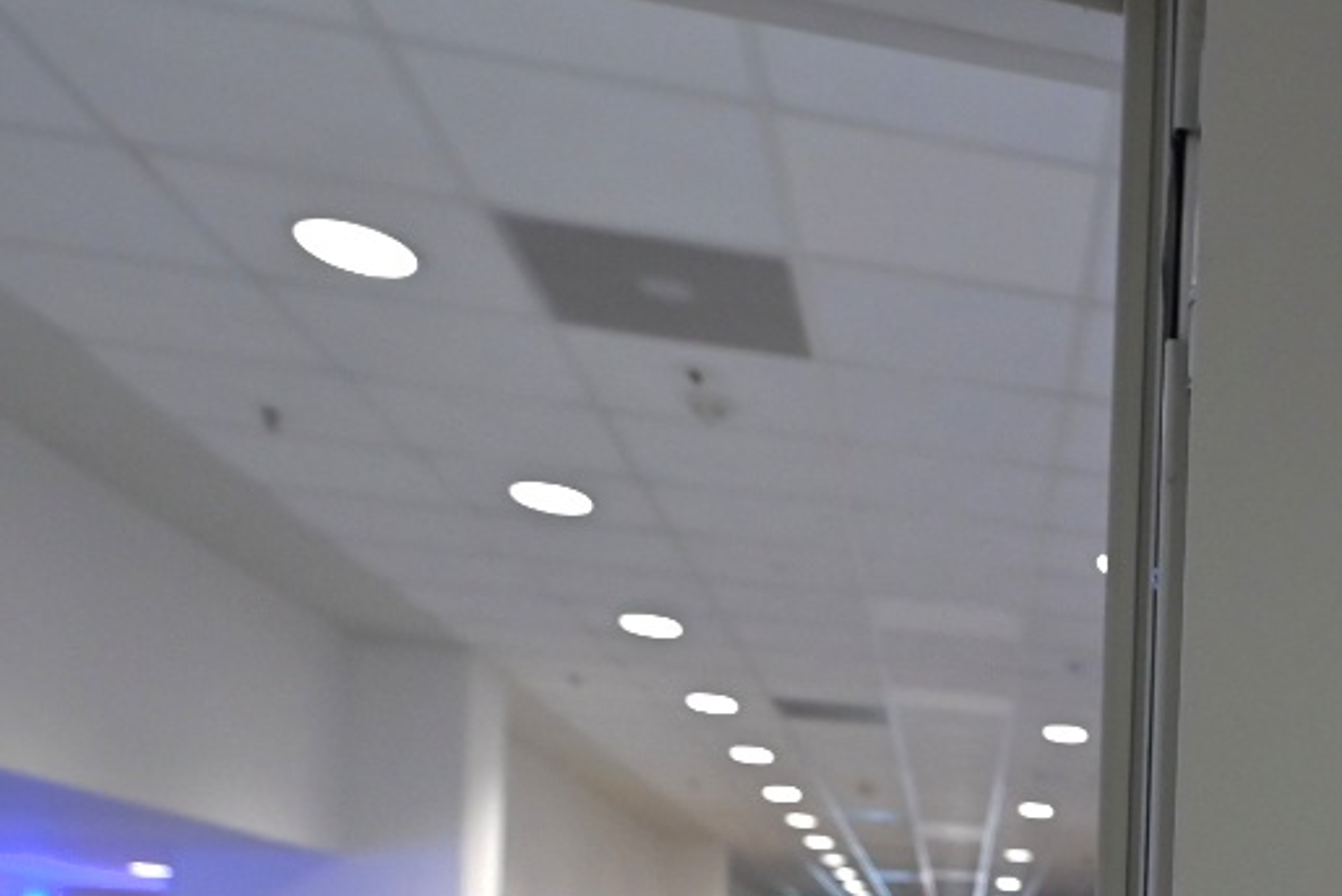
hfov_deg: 36.8
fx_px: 1641
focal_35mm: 44
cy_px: 1044
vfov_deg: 27.3
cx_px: 1506
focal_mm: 14
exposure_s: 1/200
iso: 1000
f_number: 2.8
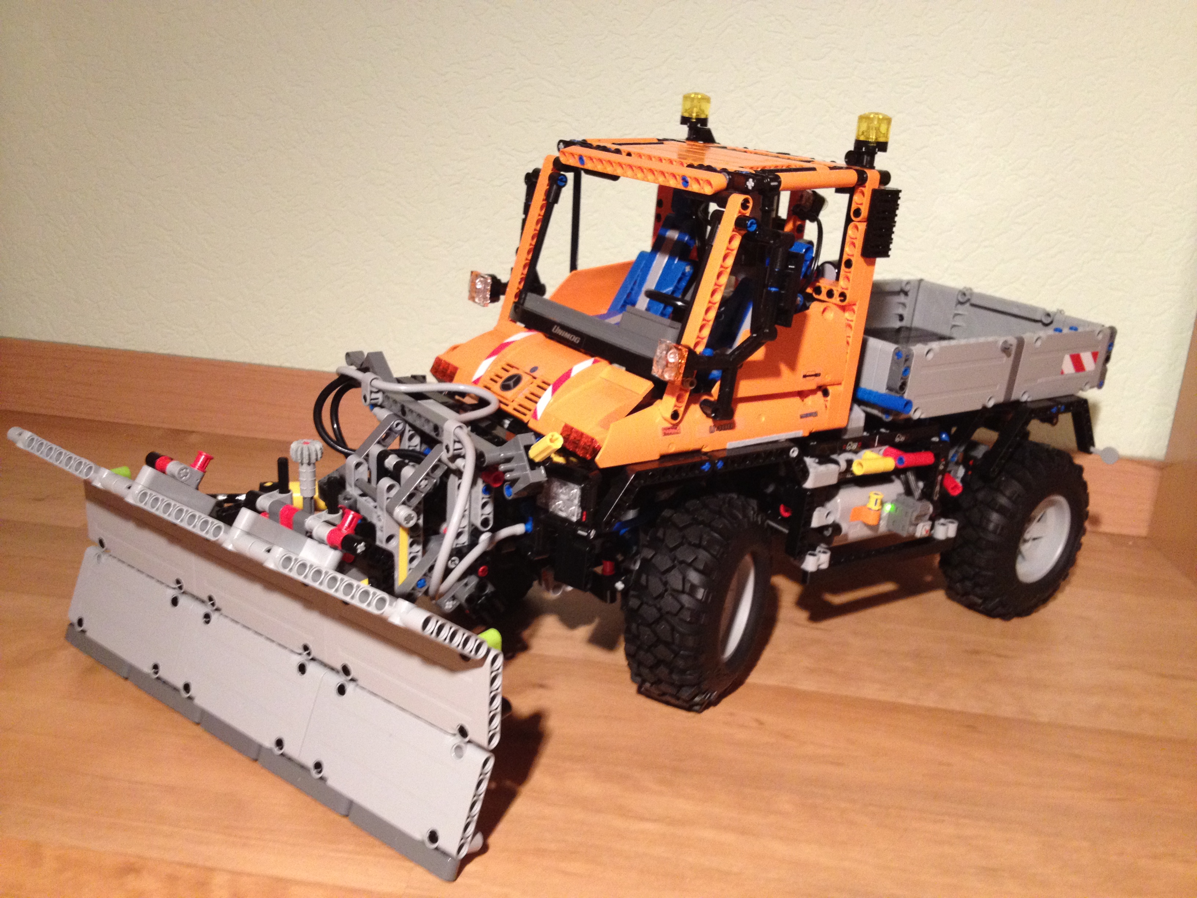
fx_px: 1210
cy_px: 449
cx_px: 598
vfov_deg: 40.7
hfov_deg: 52.6
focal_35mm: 35
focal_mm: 4.28
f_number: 2.4
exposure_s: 1/20
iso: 250
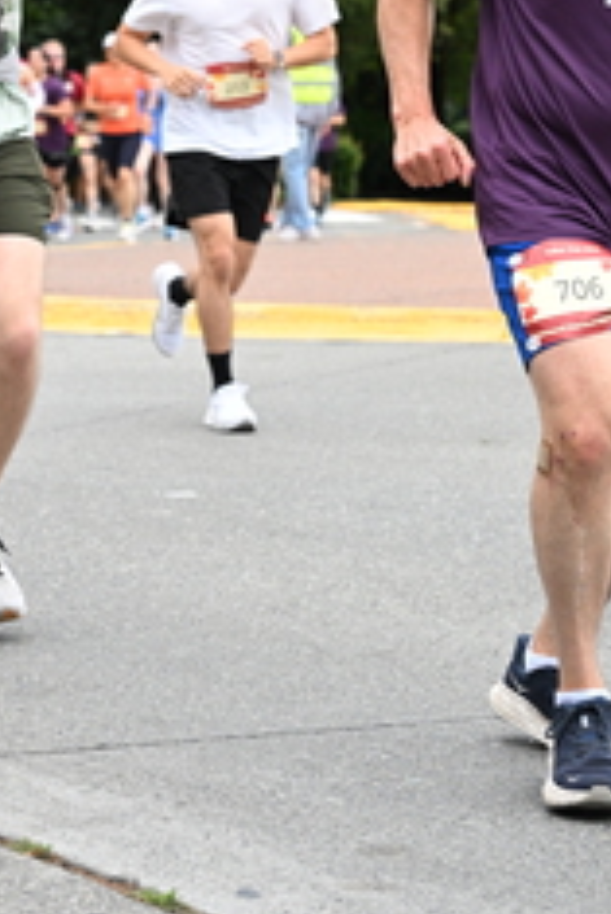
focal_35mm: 131
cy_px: -16
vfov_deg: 15.3
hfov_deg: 10.5
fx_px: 3330
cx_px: 142
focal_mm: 56
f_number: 4
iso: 1600
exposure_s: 1/800
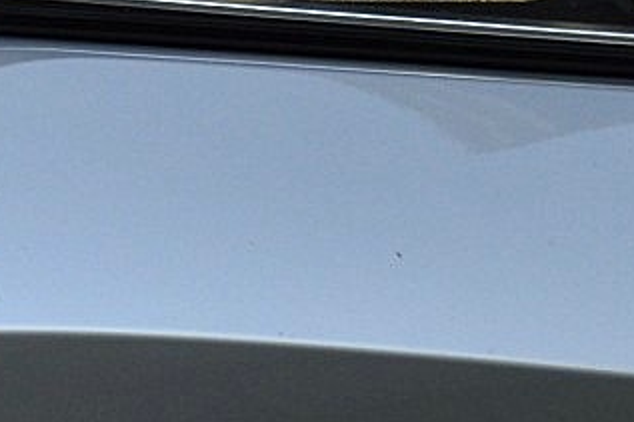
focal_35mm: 369
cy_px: 164
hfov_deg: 5.5
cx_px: -260
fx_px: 6495
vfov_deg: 3.7
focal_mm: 48
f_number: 10
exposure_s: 1/250
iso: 400
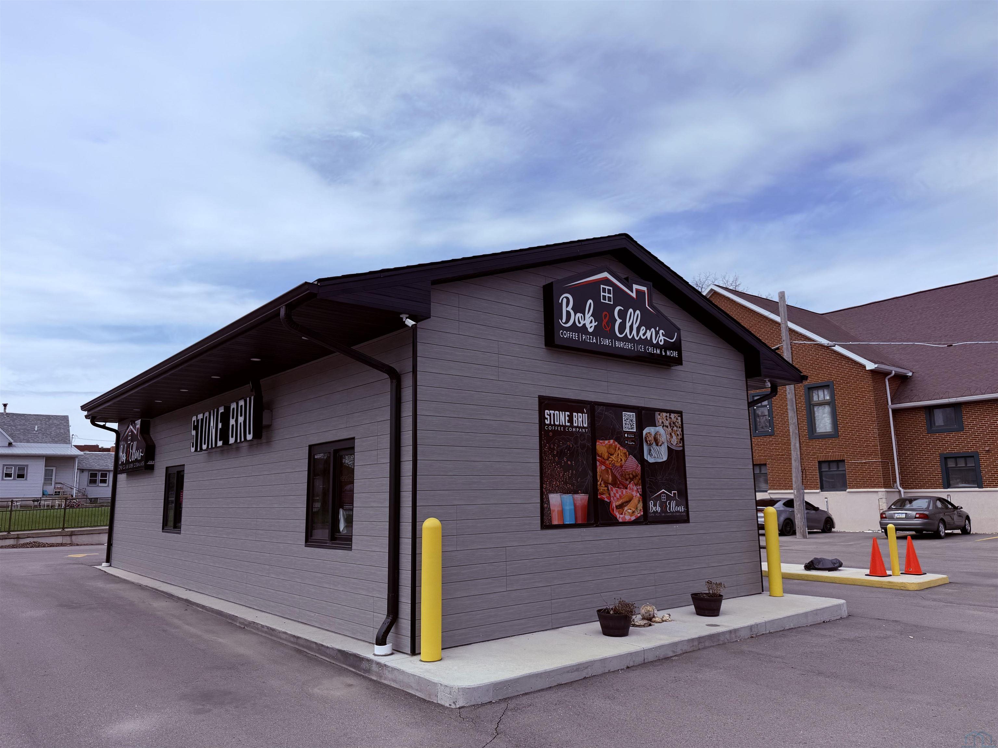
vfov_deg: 56.8
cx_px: 499
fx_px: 692
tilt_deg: +6.7
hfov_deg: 71.6
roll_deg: +0.2
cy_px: 374
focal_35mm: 24
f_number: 1.78
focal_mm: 6.76
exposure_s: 1/6711
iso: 80
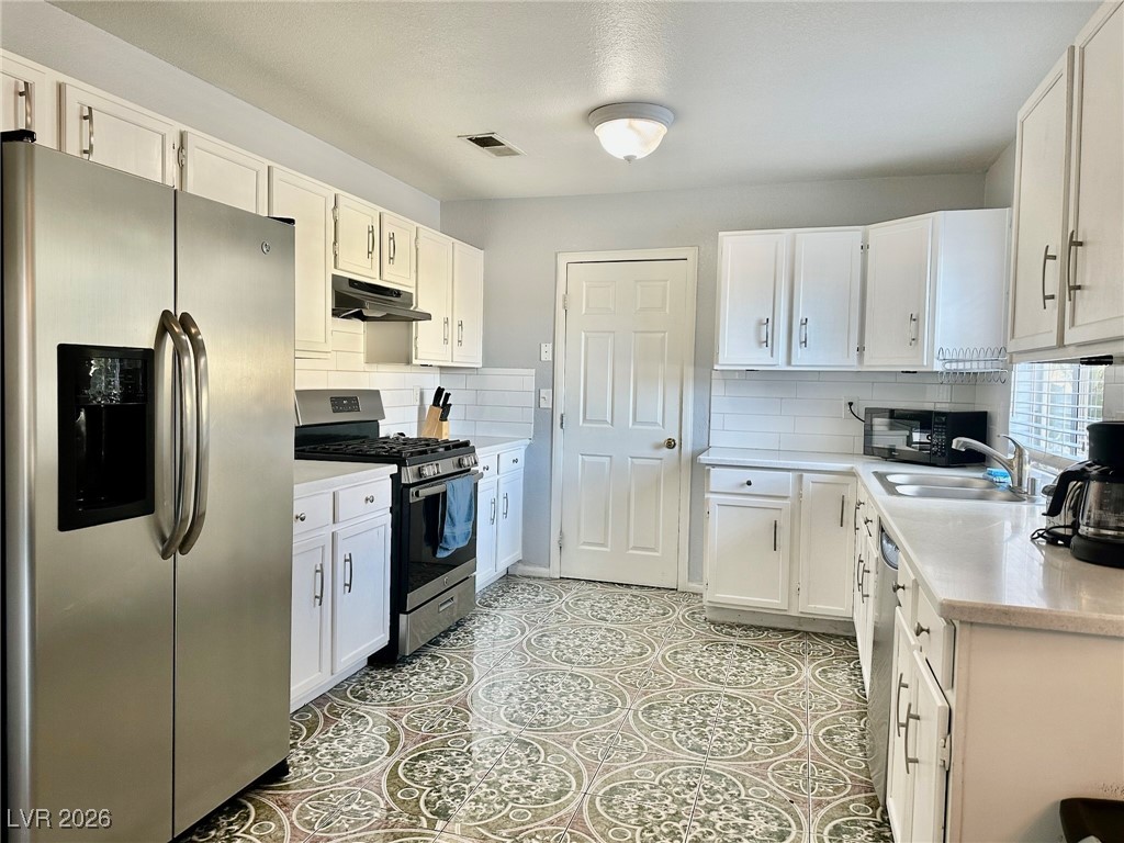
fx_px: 779
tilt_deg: -2.9
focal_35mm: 24
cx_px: 562
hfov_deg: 71.6
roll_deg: -1.2
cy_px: 422
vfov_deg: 56.8
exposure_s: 1/120
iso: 160
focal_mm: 6.86
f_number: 1.78
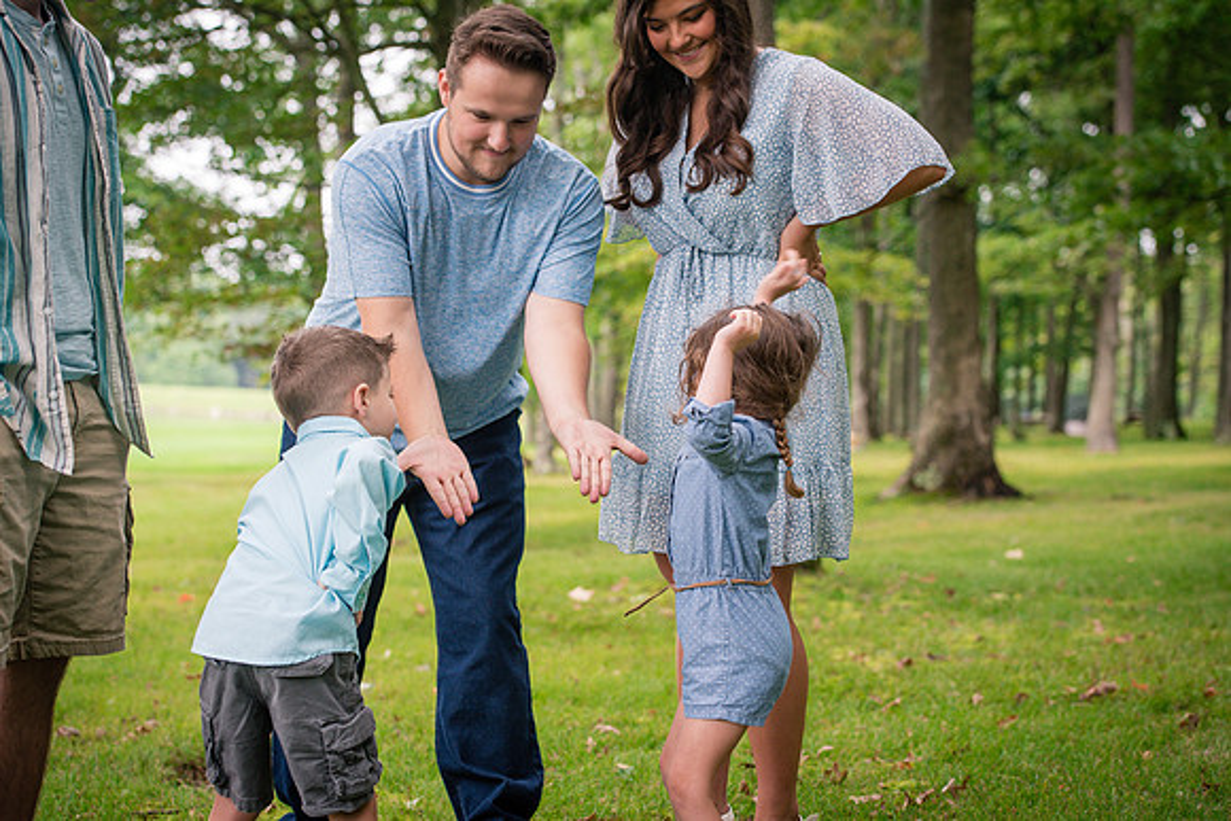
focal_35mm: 70
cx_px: 616
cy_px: 410
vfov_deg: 19.5
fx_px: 2394
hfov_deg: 28.8
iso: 1000
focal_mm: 70
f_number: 4.5
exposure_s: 1/250
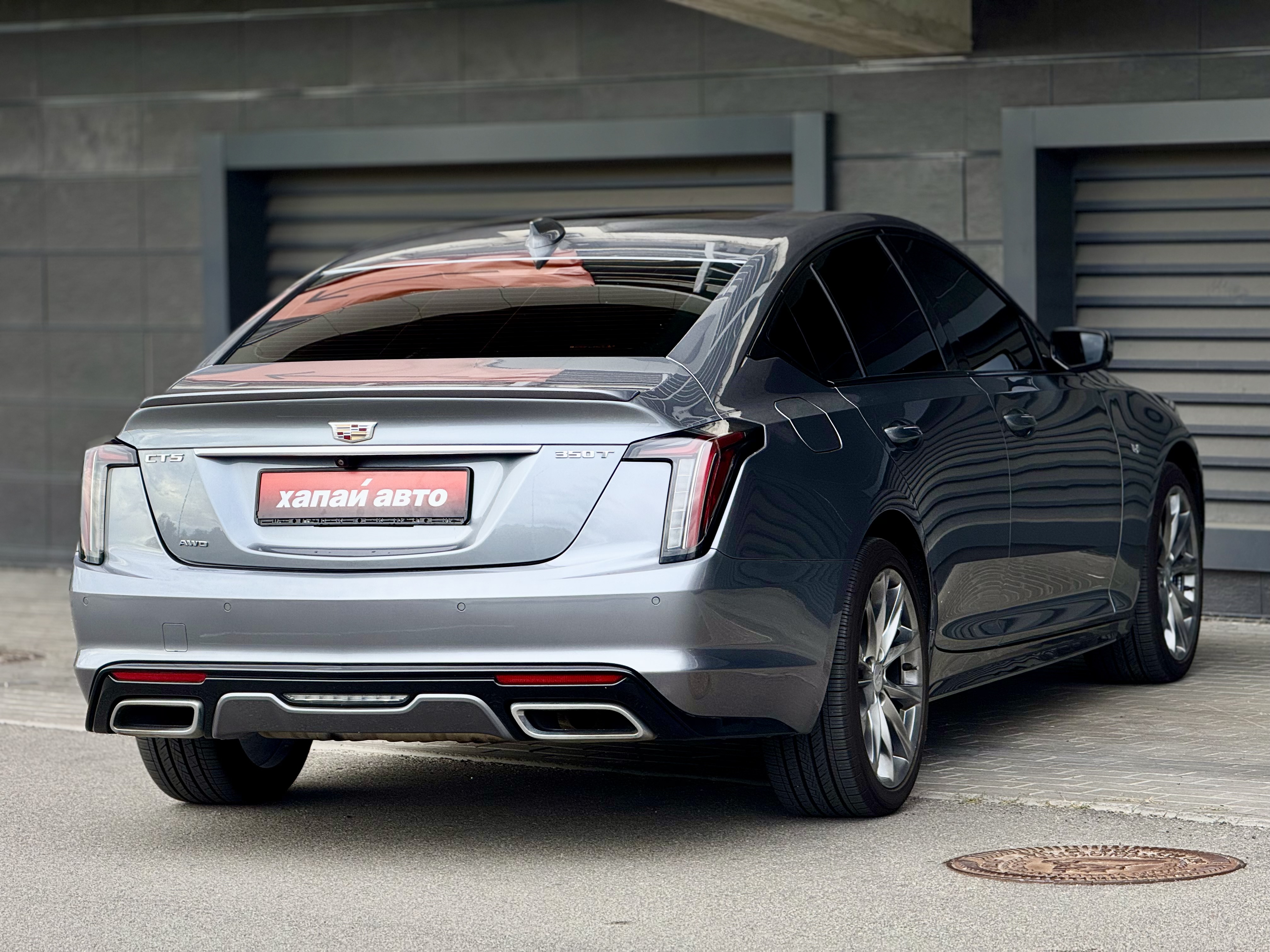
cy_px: 476
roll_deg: +0.6
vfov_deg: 12.3
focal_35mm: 120
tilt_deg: -2.3
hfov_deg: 16.4
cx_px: 635
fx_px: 4403
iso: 50
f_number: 2.8
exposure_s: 1/414
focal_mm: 15.66
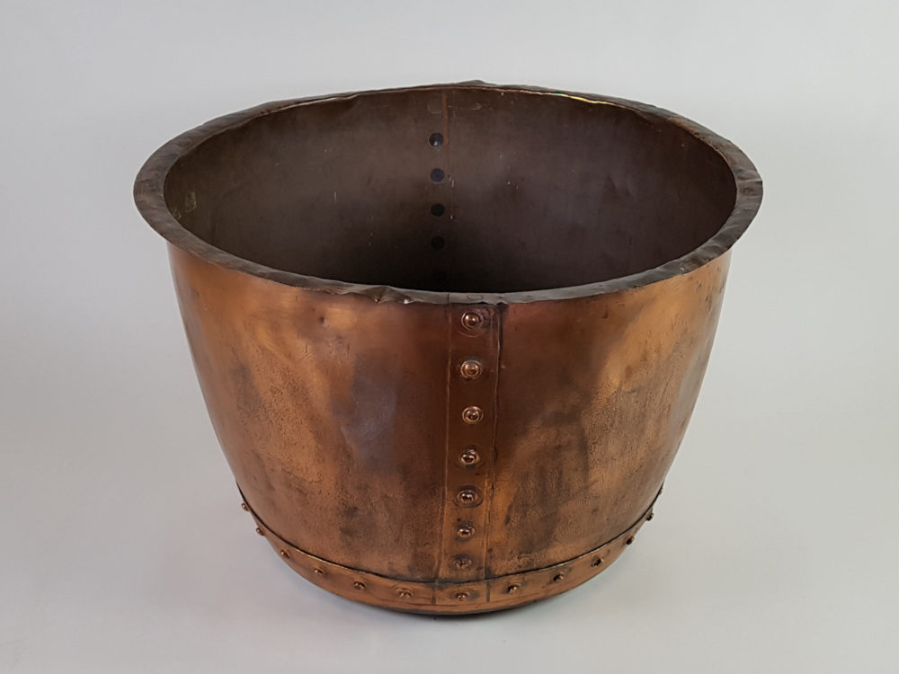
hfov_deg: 67.3
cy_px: 337
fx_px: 675
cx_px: 450
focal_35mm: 26
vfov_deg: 53.1
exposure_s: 1/50
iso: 80
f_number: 1.7
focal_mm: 4.2
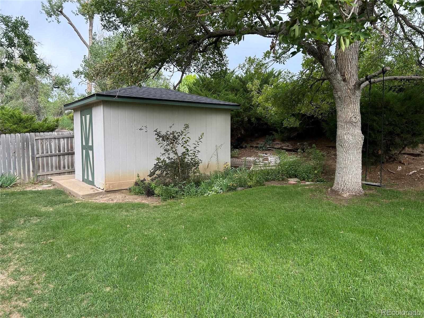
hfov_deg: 67.3
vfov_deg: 53.1
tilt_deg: -3.7
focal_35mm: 26
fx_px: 318
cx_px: 212
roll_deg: +0.2
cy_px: 159
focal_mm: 5.7
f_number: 1.5
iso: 50
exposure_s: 1/333
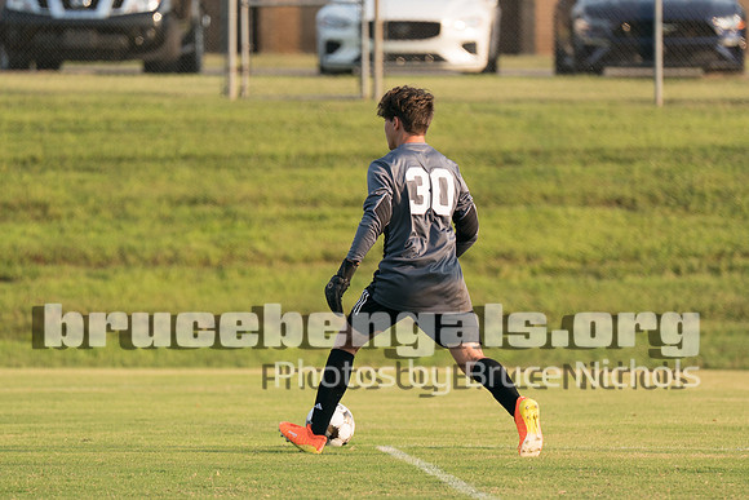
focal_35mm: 408
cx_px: 432
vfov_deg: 3.4
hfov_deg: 5.1
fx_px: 8486
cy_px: 220
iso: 200
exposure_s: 1/1250
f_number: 2.8
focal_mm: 200
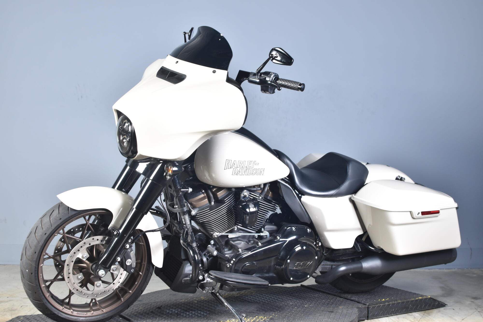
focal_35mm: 52
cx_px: 242
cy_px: 161
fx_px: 704
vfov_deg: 25.7
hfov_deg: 37.9
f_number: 6.3
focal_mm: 35
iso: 400
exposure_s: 1/60
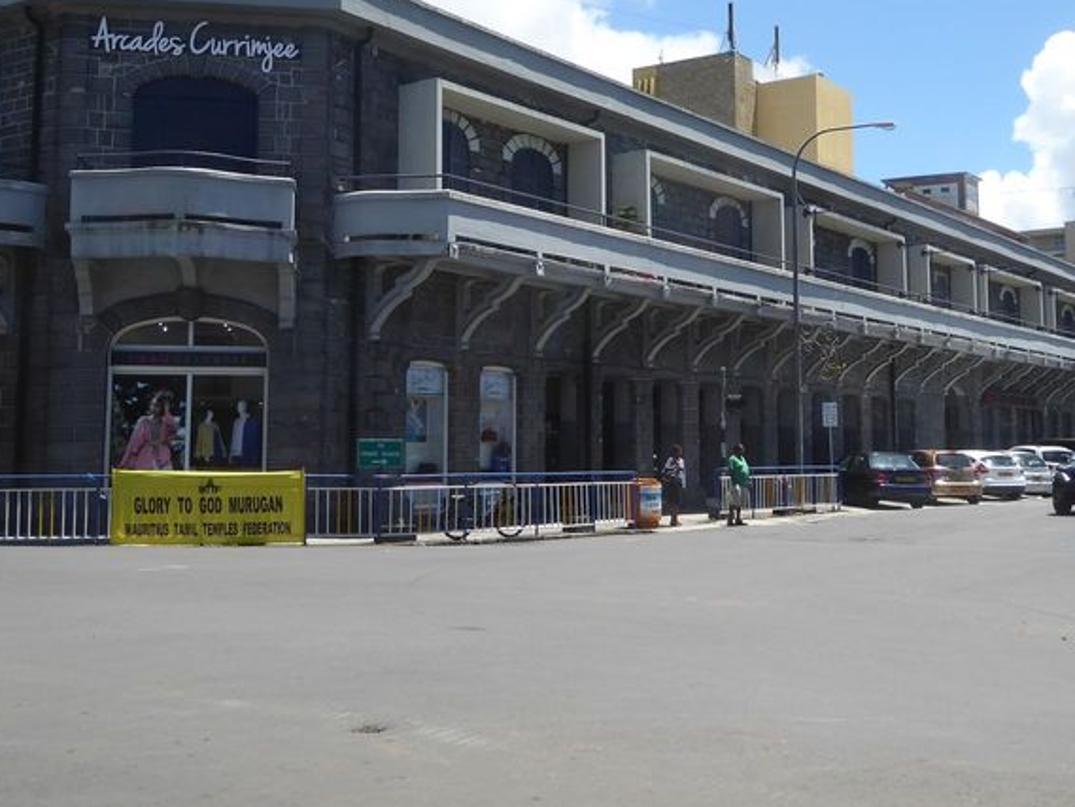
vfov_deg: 32.1
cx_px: 561
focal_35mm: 45
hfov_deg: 42.1
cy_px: 314
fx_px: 1398
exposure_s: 1/640
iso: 80
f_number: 3.5
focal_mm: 5.4
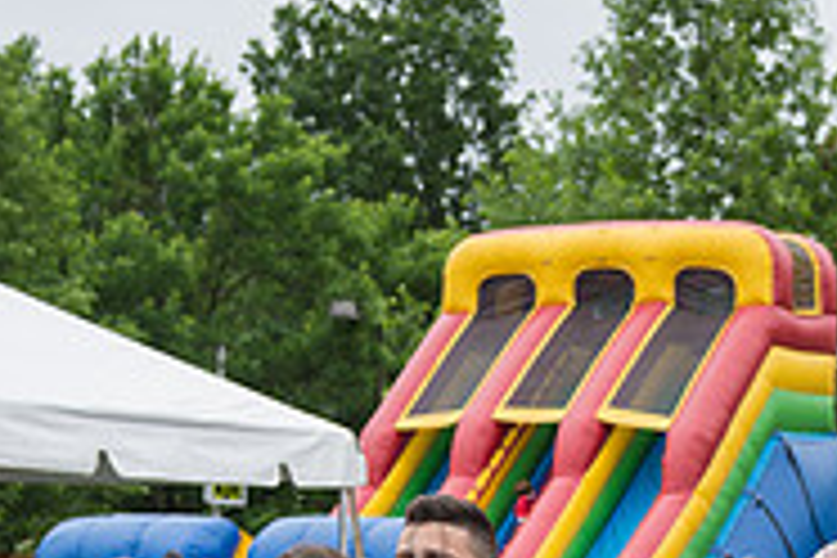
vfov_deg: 10.6
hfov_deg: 15.8
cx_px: 1004
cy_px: 790
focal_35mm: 125
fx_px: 2906
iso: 200
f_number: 3.5
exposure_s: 1/1000
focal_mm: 40
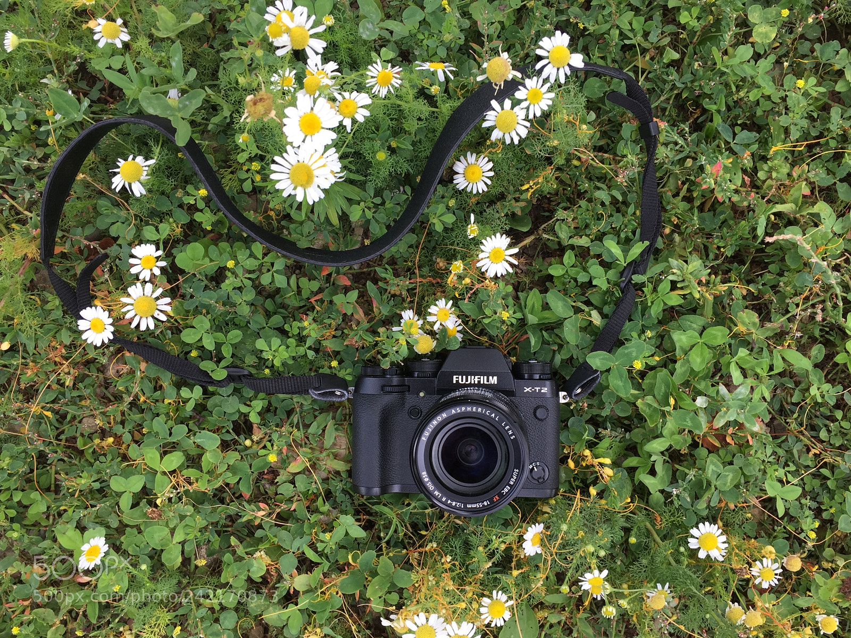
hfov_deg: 61.7
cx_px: 426
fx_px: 713
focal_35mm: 29
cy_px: 319
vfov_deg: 48.2
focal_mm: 4.15
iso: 32
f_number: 2.2
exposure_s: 1/100
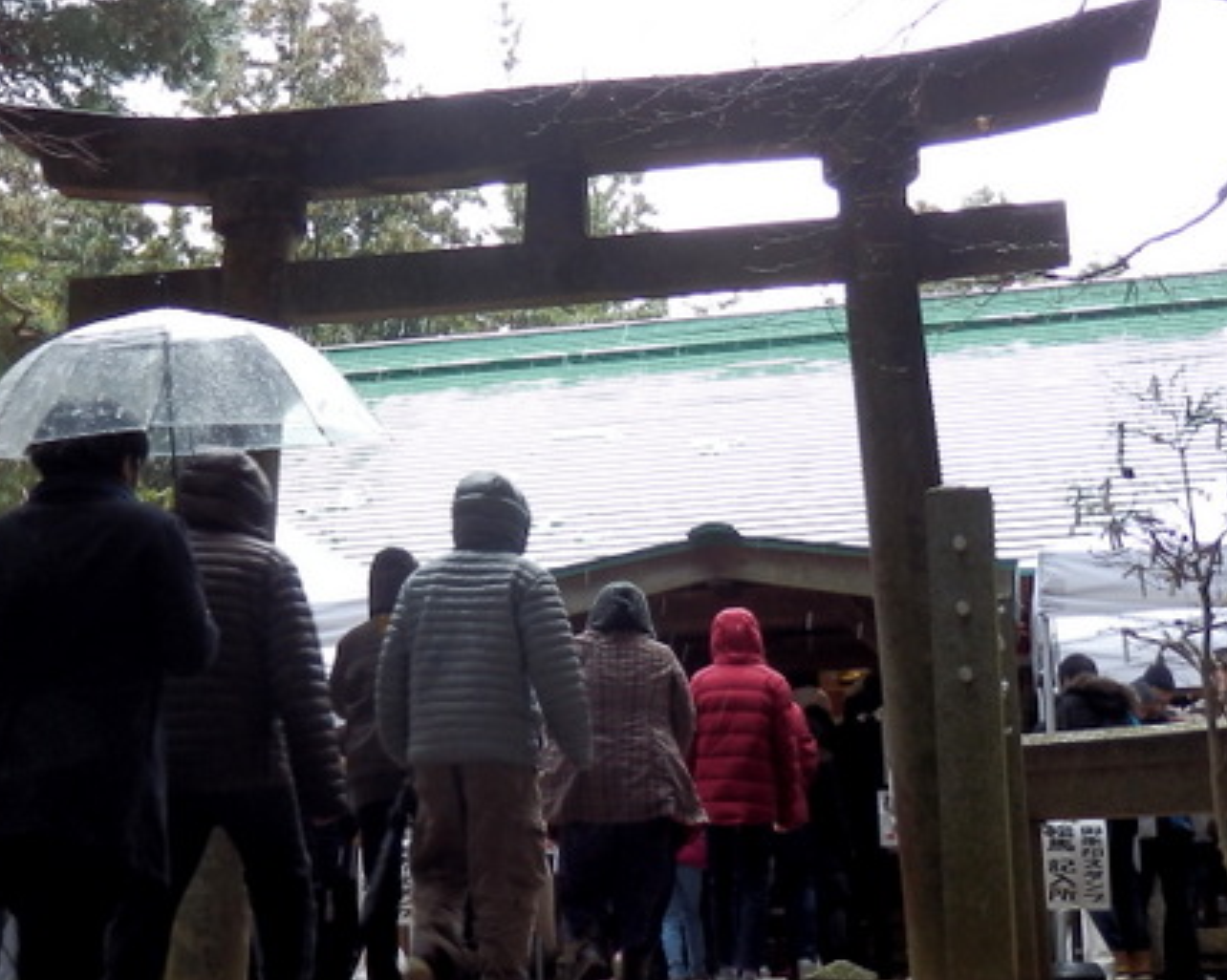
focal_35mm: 57
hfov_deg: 33.0
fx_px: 2069
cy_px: 476
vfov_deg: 26.7
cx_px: 611
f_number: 3
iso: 80
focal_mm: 4.5
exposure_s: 1/30
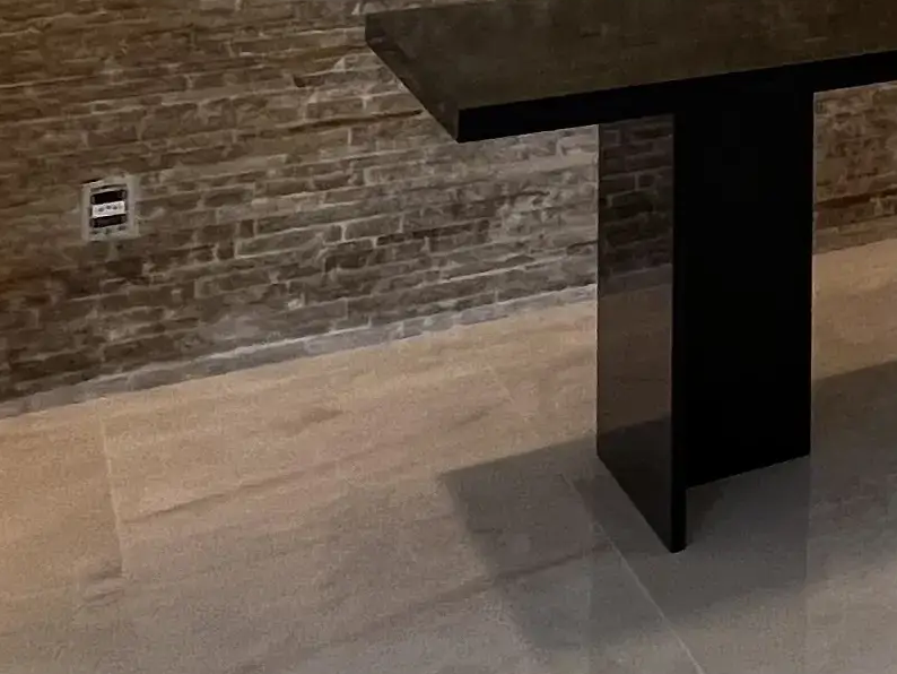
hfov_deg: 17.6
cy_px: -351
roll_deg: -0.3
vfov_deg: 19.3
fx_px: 1711
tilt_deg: -0.3
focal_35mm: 66
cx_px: 1897
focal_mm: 1.57
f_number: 1.8
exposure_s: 1/120
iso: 125
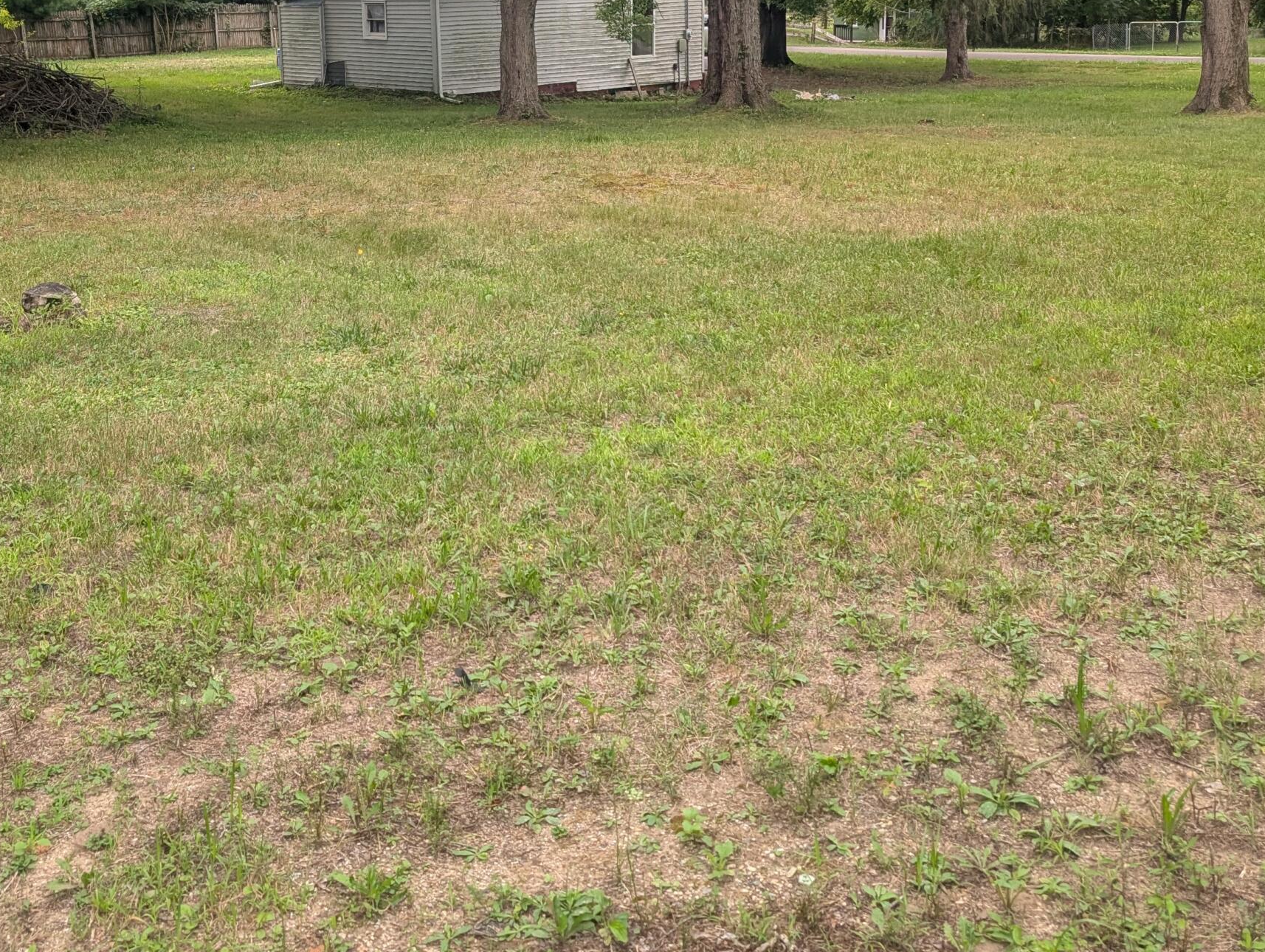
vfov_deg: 34.0
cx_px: 428
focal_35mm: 42
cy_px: 286
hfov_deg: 44.1
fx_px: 1537
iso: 21
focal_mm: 6.9
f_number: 1.68
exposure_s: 1/141
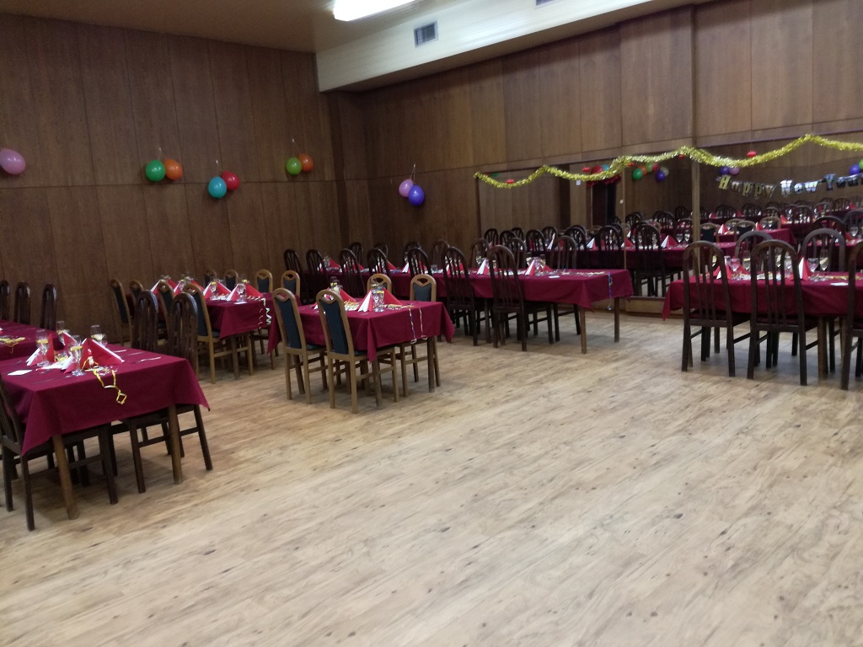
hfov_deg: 65.3
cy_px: 324
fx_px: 673
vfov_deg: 51.4
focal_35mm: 27
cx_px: 432
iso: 200
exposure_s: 1/33.3
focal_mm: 3.79
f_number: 2
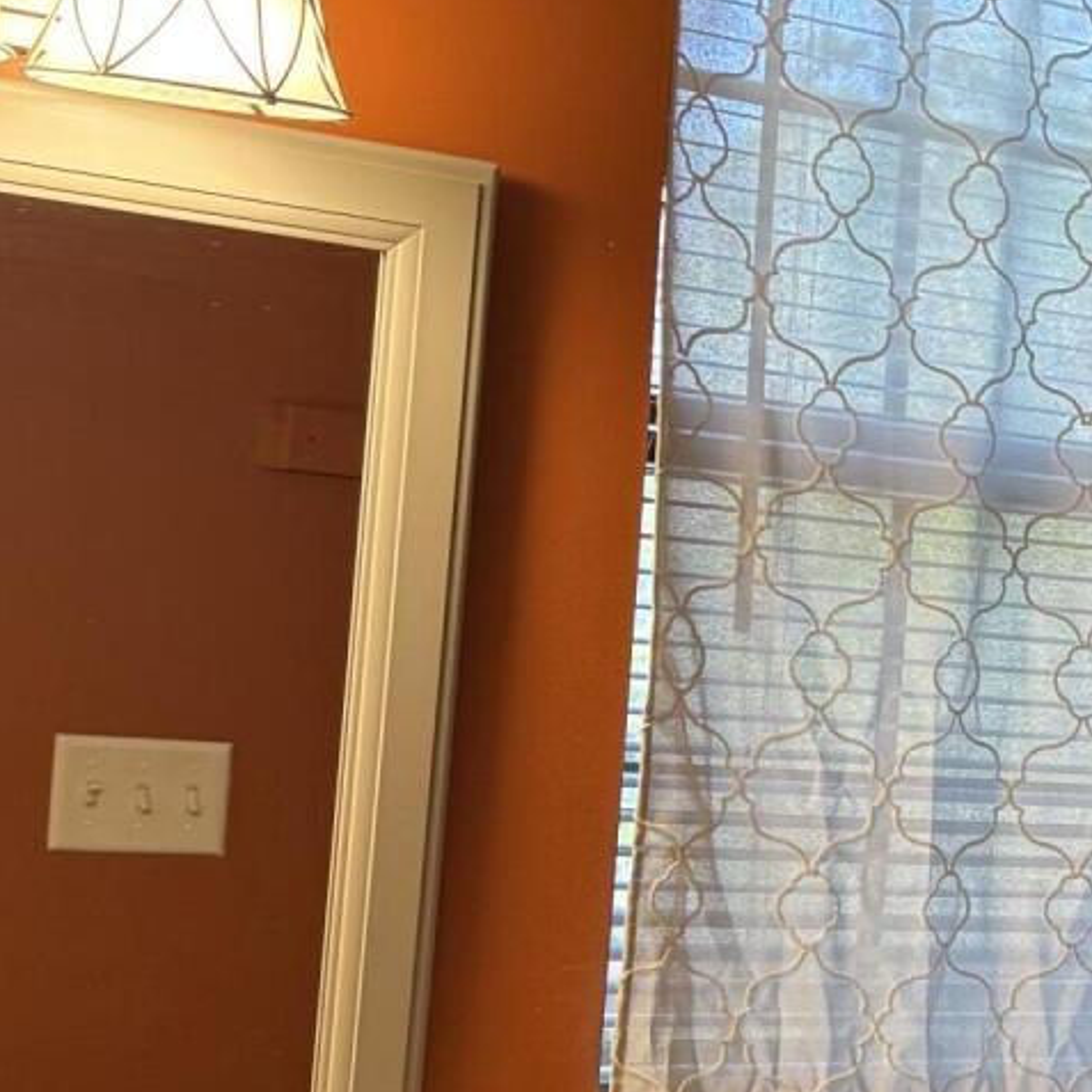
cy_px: 897
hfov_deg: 17.6
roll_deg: -5.2
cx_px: 1603
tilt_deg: -6.5
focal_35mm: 89
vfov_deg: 19.3
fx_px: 3176
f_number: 1.78
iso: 160
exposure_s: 1/120
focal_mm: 6.76
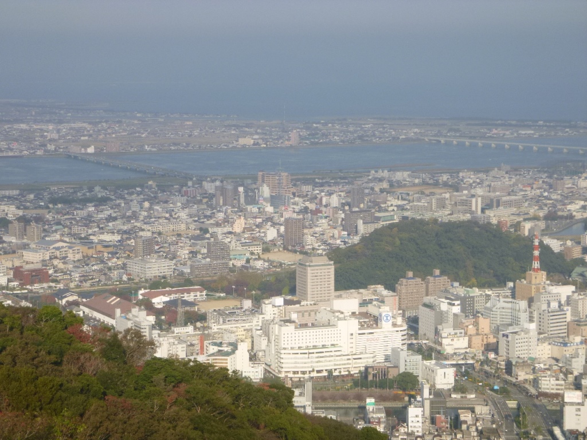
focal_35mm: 85
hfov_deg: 23.0
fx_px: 1441
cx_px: 294
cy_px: 220
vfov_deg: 17.4
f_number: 5.7
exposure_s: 1/320
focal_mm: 15.3
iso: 100
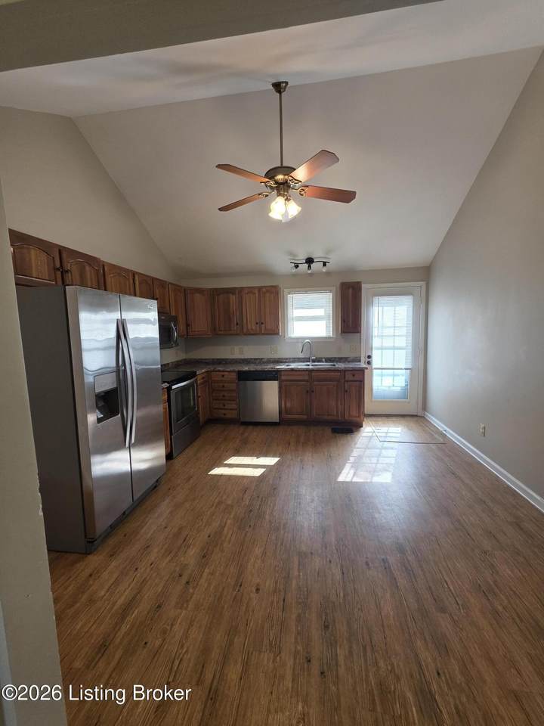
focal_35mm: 13
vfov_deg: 106.2
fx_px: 272
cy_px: 363
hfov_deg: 89.9
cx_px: 272
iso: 80
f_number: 1.9
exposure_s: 1/120
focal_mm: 2.2
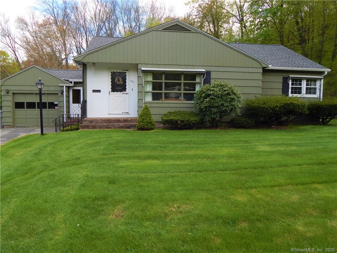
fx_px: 243
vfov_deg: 54.8
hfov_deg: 69.4
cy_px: 126
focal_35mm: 25
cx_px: 168
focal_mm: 4.5
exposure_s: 1/400
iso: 125
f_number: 3.1
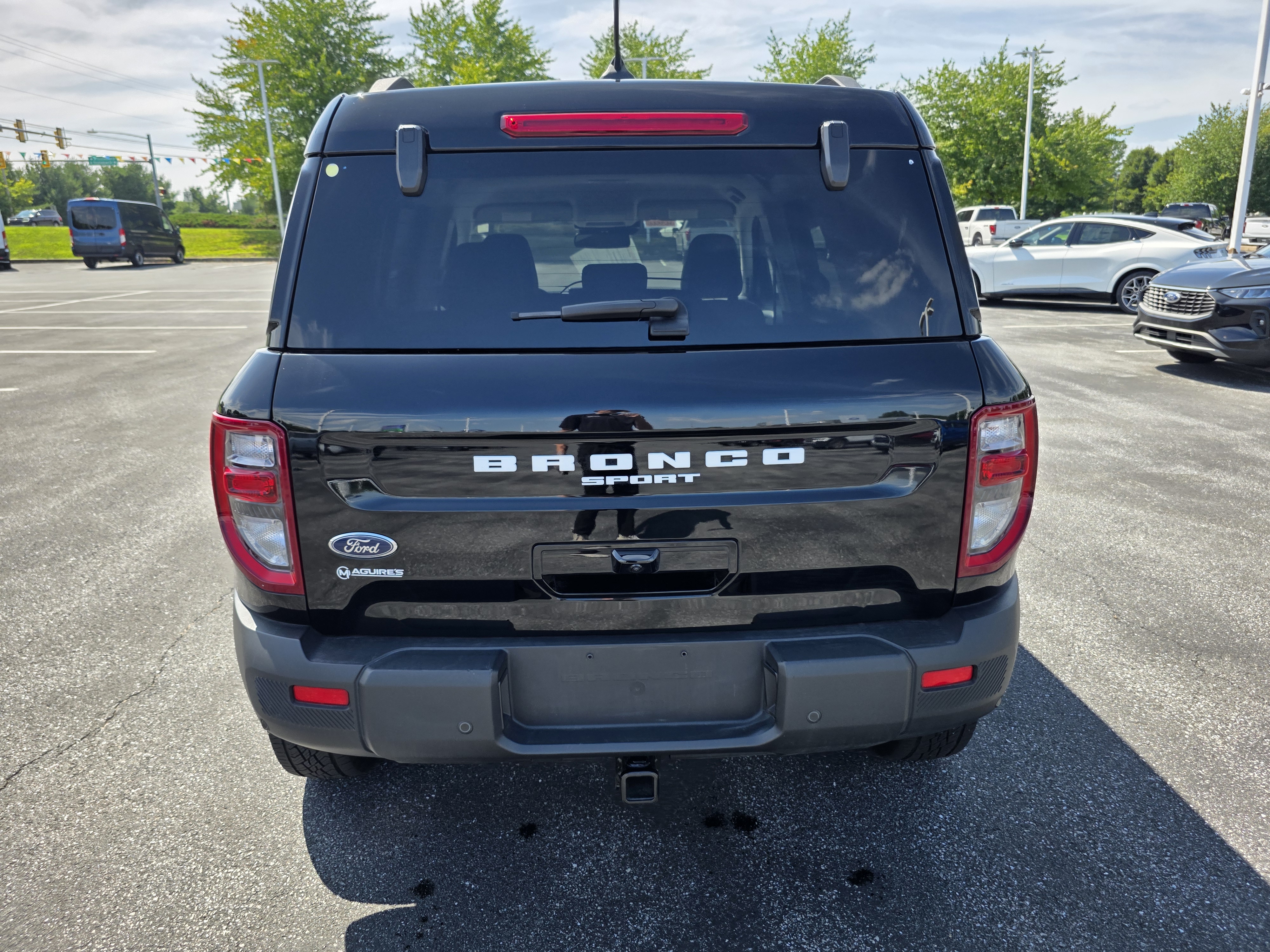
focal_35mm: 23
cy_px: 476
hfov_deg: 73.9
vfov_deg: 58.9
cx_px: 635
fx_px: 844
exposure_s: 1/3034
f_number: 1.7
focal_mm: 6.3
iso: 80
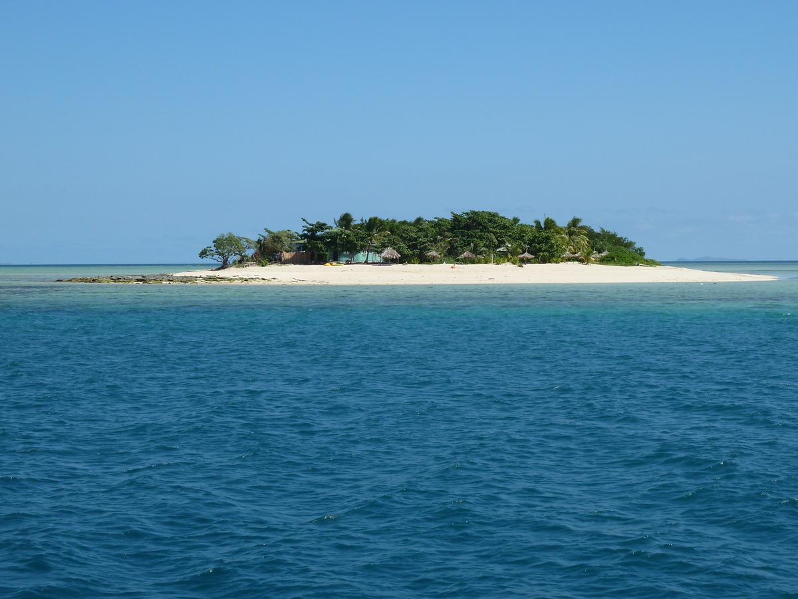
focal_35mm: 72
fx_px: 1660
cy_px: 300
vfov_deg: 20.4
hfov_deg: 27.0
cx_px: 399
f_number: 5
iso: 80
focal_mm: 11.9
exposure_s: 1/400
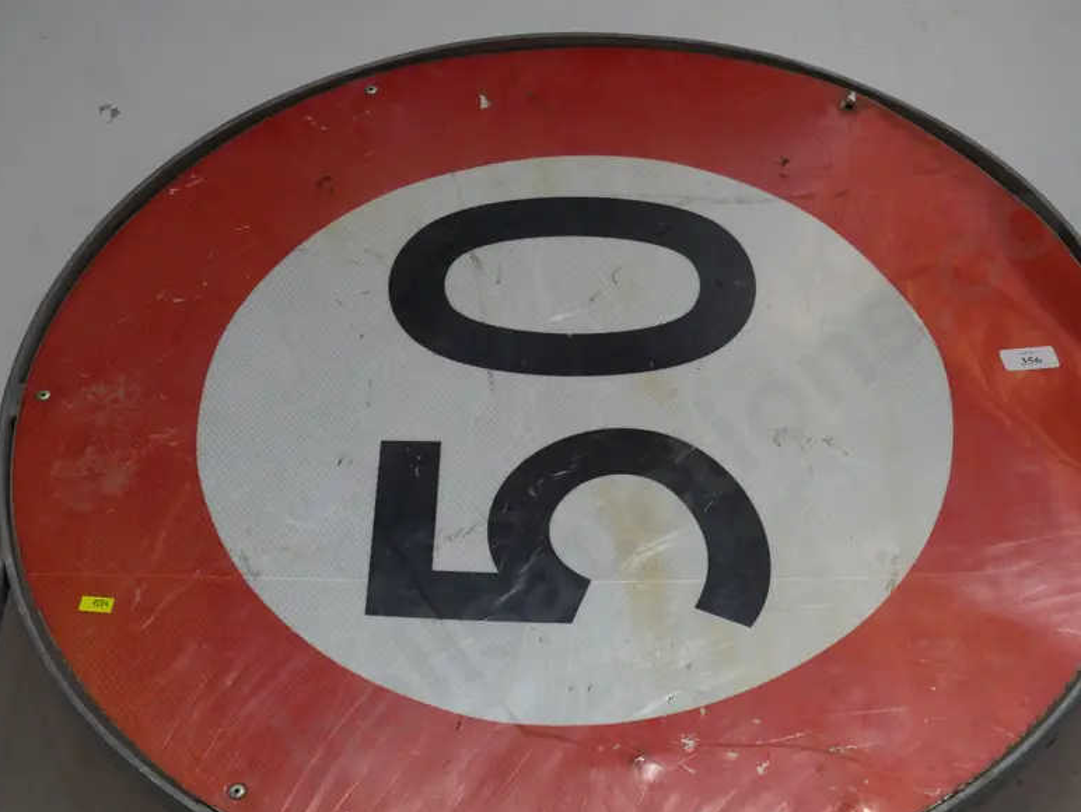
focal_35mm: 69
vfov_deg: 21.3
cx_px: 611
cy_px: 537
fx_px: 2156
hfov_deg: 28.1
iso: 640
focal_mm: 26
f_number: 5.3
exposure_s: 1/60
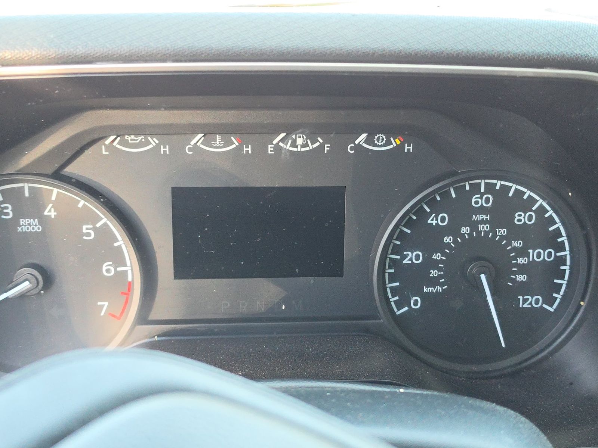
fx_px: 795
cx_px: 299
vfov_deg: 31.5
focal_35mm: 46
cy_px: 224
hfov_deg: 41.2
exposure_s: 1/119
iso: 141
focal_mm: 6.5
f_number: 1.4
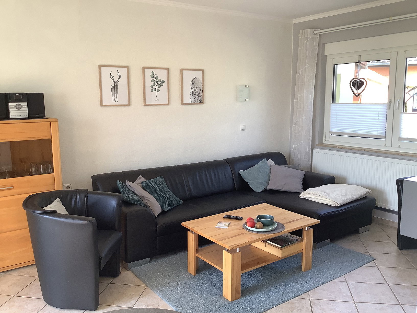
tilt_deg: -10.0
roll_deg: +0.1
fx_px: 373
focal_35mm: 31
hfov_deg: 58.4
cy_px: 156
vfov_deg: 45.4
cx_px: 208
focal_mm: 3.3
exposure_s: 1/60
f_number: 2.4
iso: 64
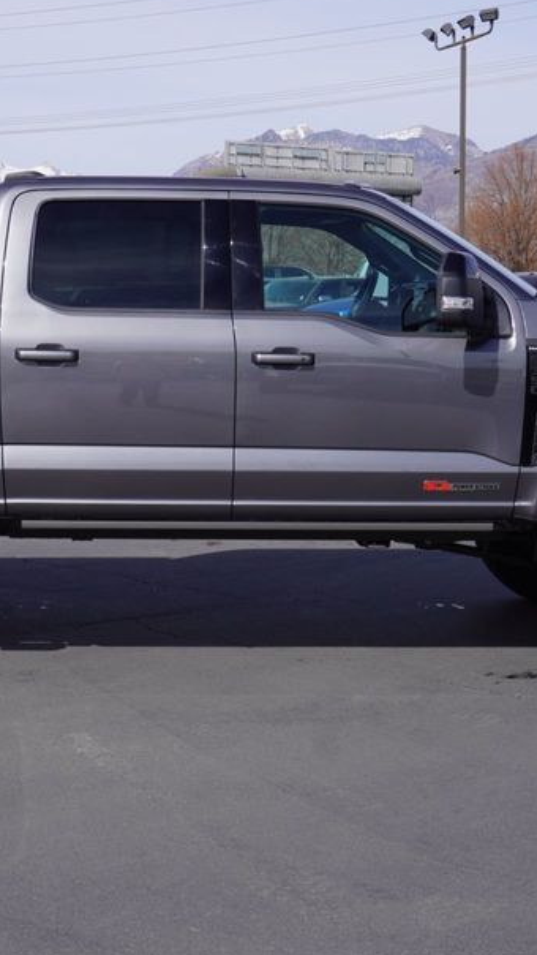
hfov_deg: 18.7
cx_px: 148
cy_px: 441
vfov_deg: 32.8
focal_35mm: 64
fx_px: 1619
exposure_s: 1/200
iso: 100
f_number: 11
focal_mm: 24
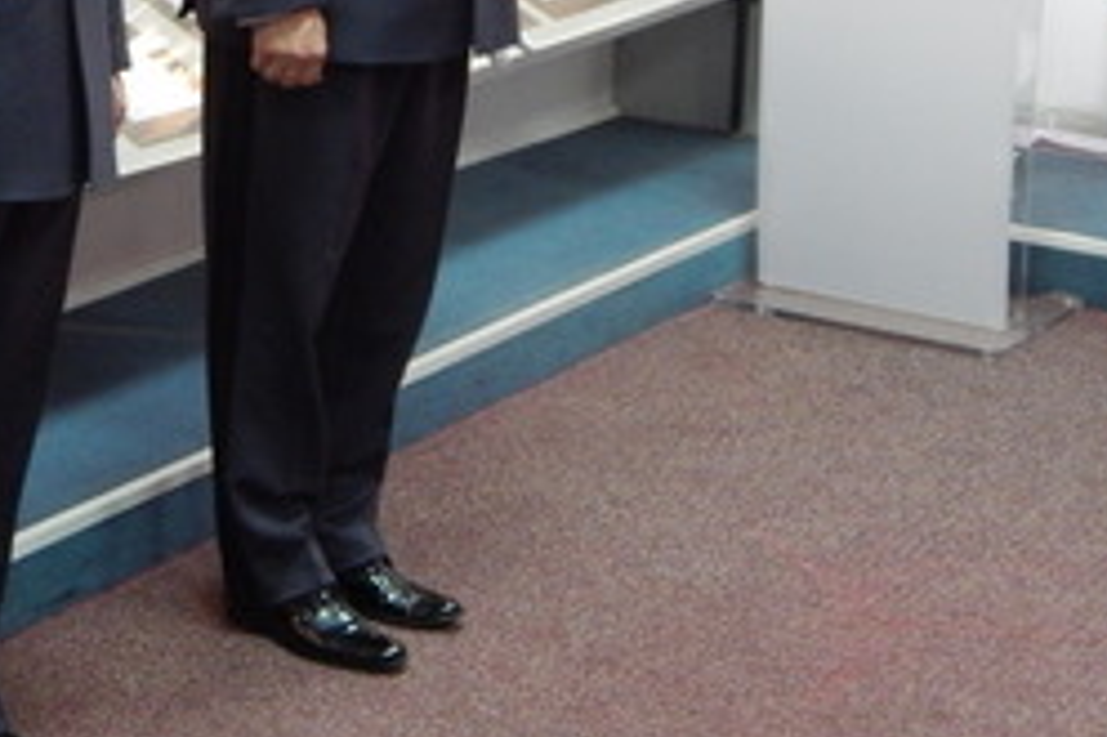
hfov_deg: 19.4
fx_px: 3134
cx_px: -40
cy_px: 138
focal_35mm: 102
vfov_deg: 13.3
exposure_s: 1/20
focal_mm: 6.8
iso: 400
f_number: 3.4
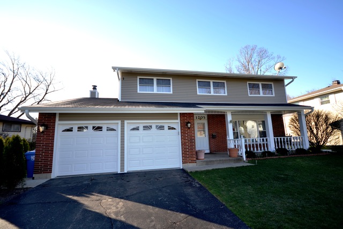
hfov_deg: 95.0
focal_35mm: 16
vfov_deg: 72.1
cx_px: 172
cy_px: 114
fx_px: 157
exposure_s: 1/200
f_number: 4.5
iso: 100
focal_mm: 11
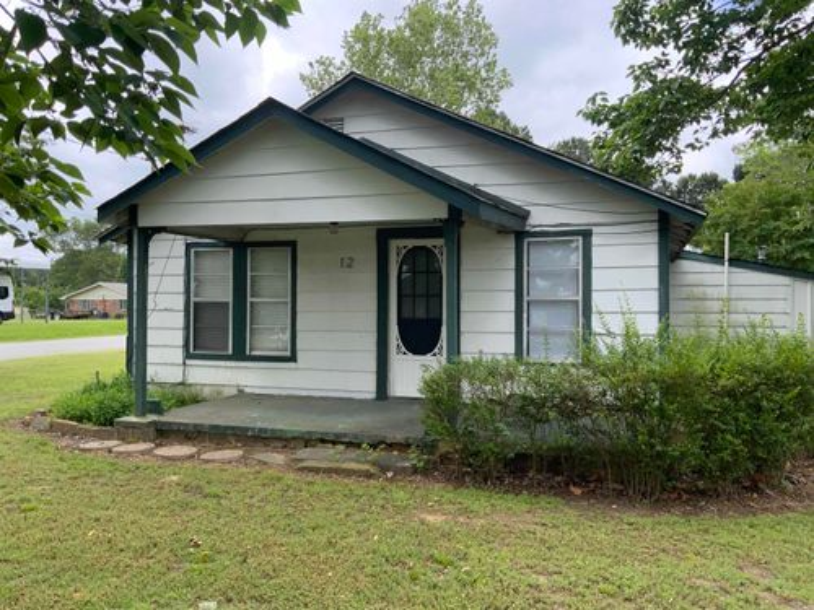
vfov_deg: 48.2
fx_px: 682
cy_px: 305
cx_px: 407
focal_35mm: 29
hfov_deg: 61.7
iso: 16
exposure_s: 1/562
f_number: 1.8
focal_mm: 3
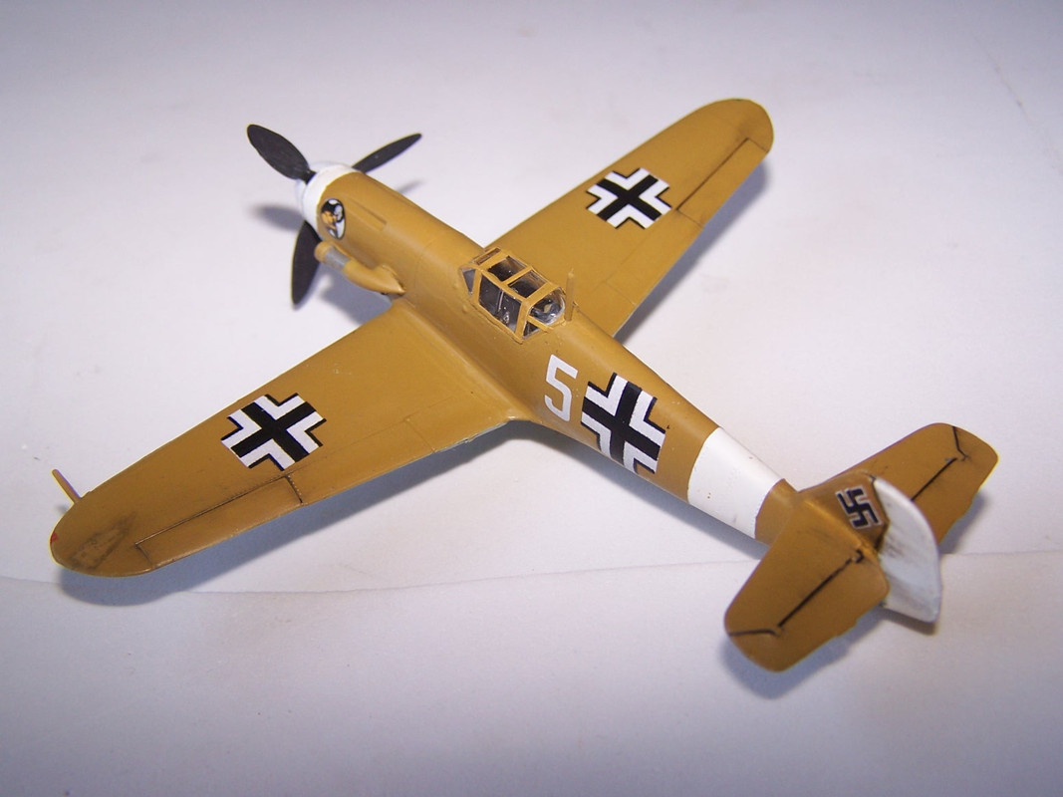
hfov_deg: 49.0
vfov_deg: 37.7
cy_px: 398
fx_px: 1167
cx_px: 532
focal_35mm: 38
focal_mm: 6.3
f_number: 2.8
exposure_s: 1/60
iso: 80
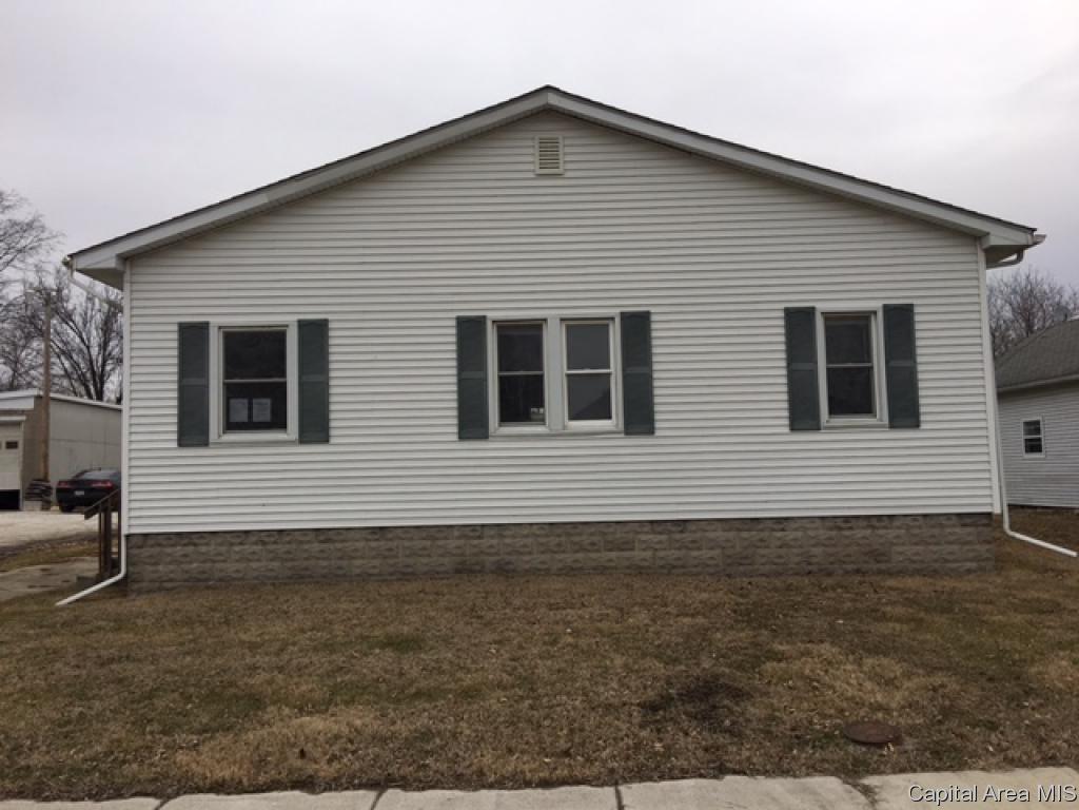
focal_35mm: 29
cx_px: 540
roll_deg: +0.6
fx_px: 904
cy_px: 405
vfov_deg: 48.2
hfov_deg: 61.7
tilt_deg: +5.3
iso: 25
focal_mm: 4.15
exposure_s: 1/382
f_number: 2.2
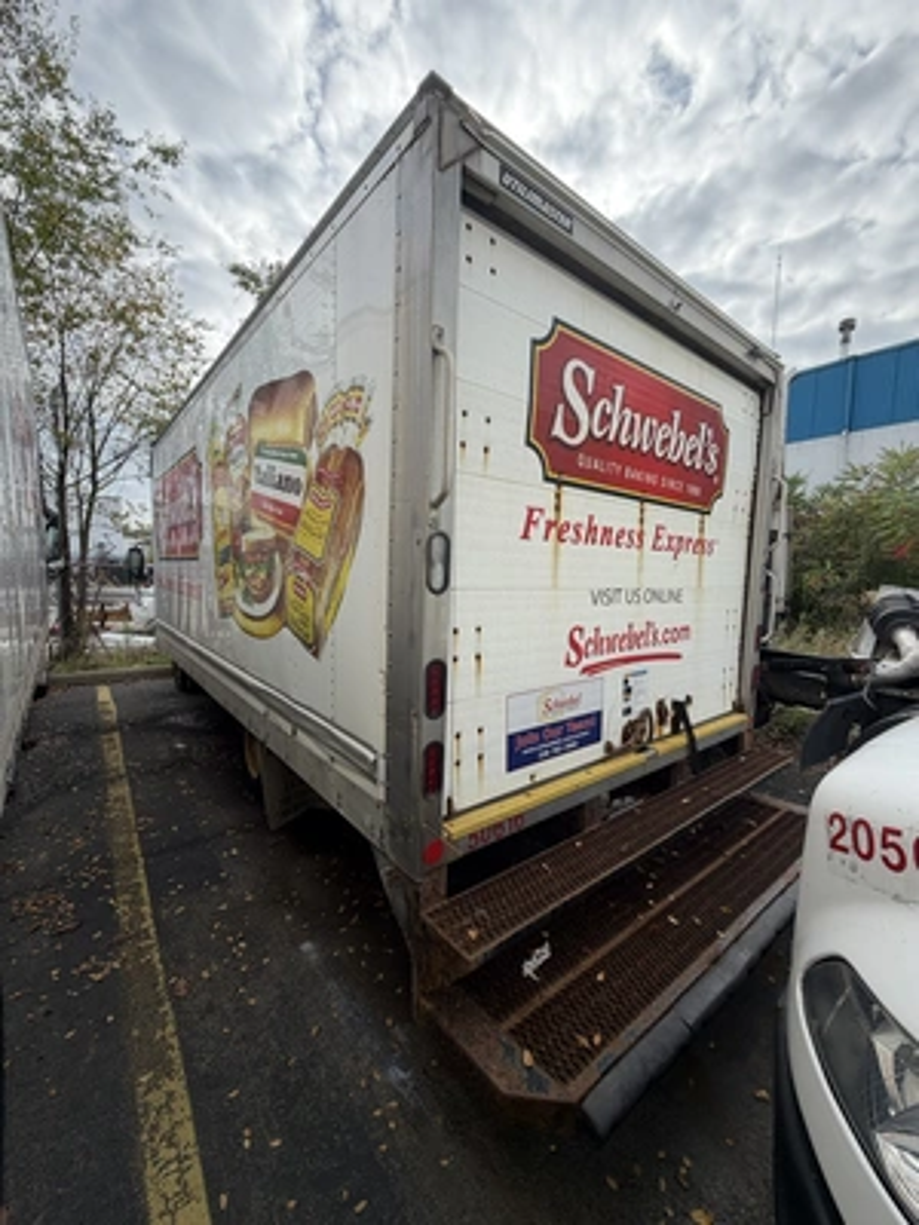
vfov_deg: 102.1
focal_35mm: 14
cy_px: 612
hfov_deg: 85.7
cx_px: 460
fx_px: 496
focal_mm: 2.22
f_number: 2.2
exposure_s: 1/770
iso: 32
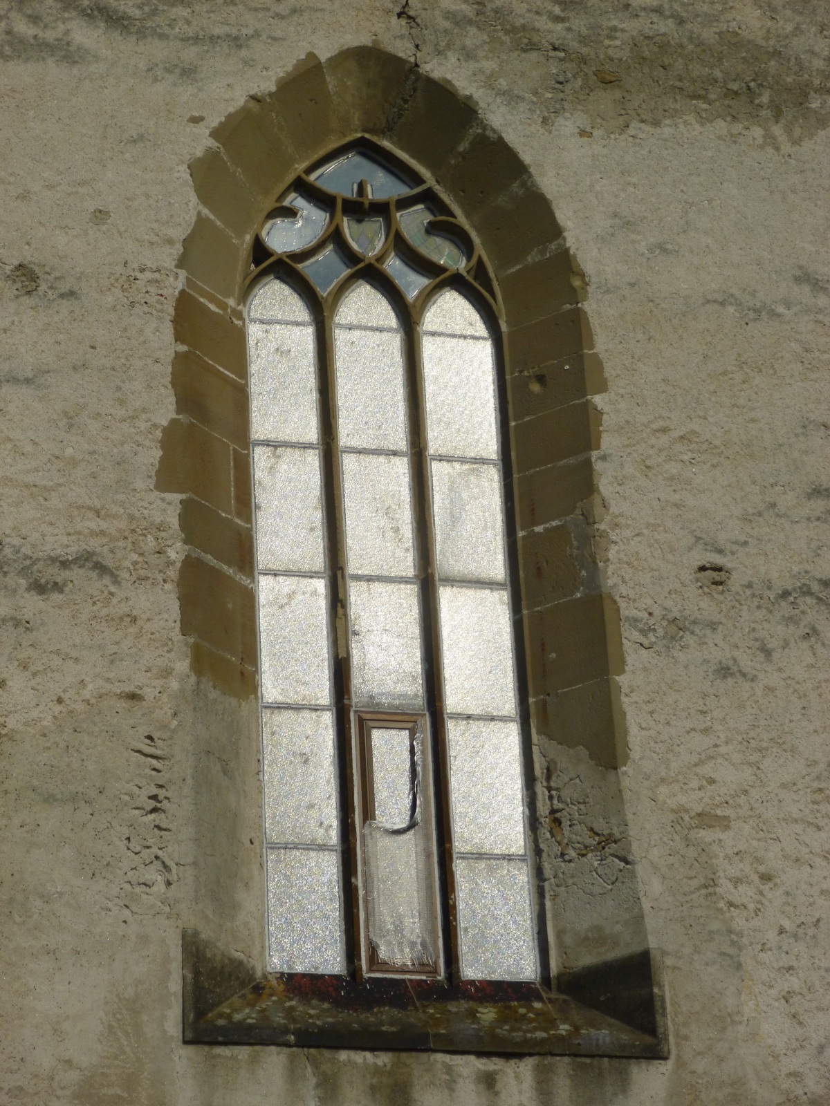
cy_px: 553
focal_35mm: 107
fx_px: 3421
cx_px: 415
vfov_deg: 18.4
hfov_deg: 13.8
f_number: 16
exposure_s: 1/250
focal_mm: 19.1
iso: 100
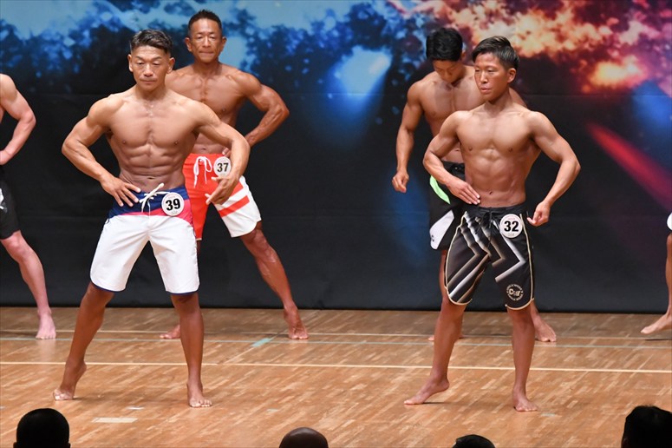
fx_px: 5317
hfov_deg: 7.2
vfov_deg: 4.8
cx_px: 336
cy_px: 224
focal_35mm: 285
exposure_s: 1/400
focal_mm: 190
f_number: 5.6
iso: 8000
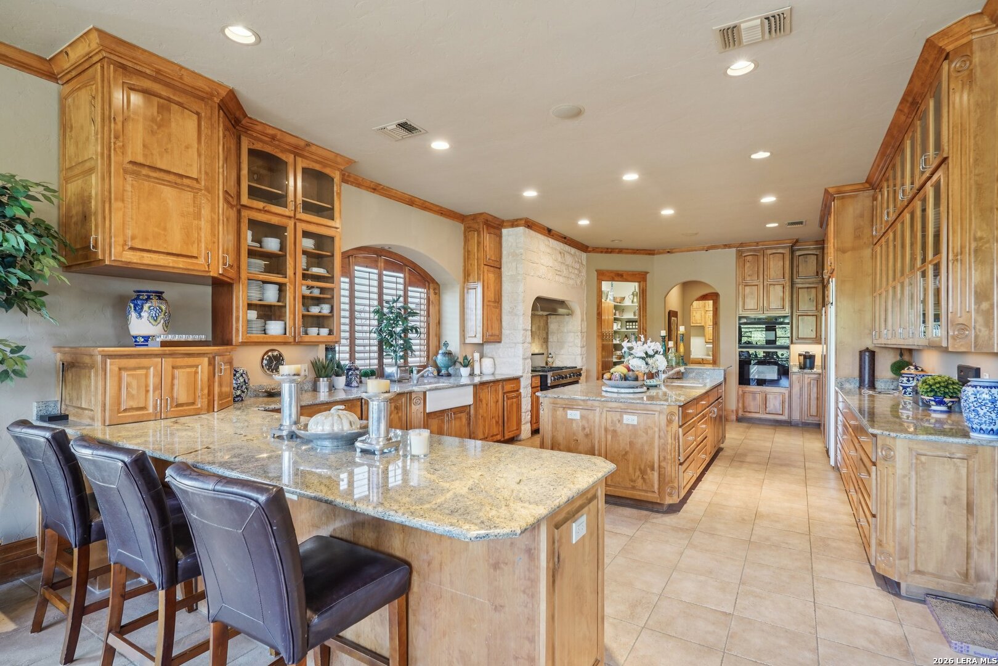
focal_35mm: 18
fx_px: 499
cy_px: 333
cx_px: 499
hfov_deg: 90.0
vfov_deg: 67.4
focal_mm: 18
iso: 400
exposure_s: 1/15
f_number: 8
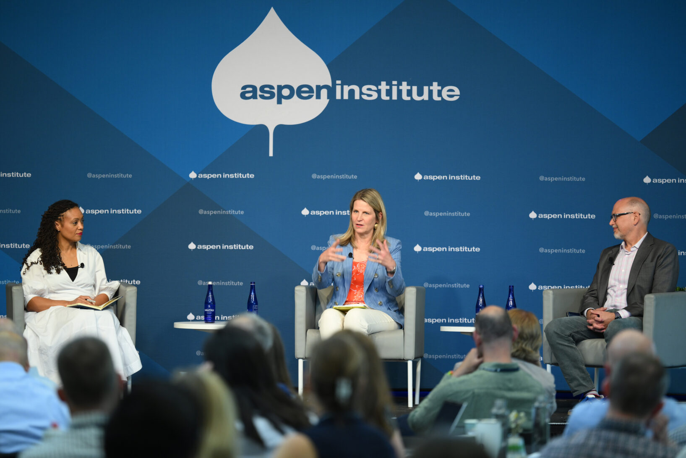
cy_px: 229
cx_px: 343
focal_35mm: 175
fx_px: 3334
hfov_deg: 11.7
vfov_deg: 7.8
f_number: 2.8
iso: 800
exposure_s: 1/100
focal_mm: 175
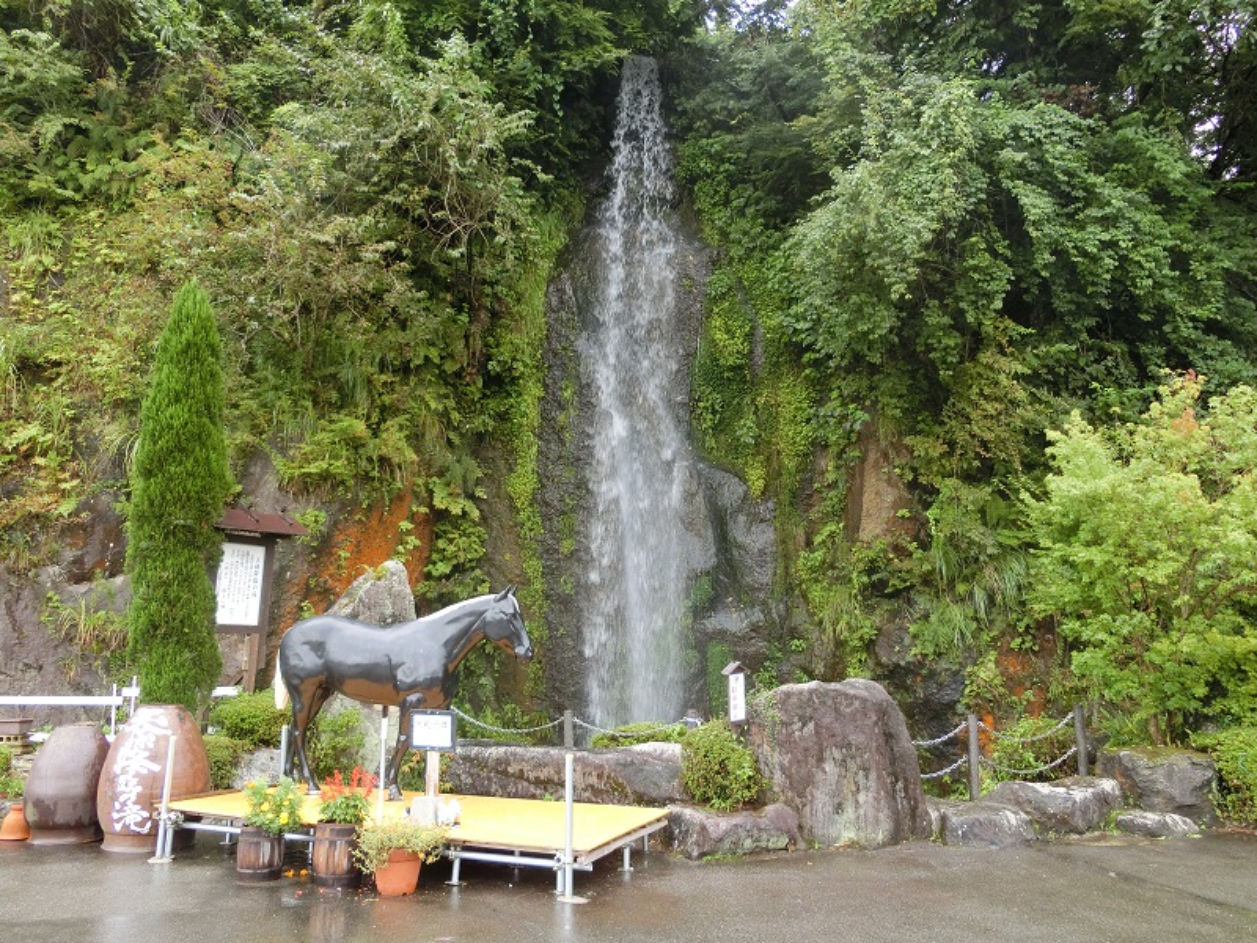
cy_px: 472
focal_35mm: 29
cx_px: 628
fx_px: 1053
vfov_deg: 48.2
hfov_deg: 61.7
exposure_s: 1/125
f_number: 3.7
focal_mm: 5.2
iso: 125
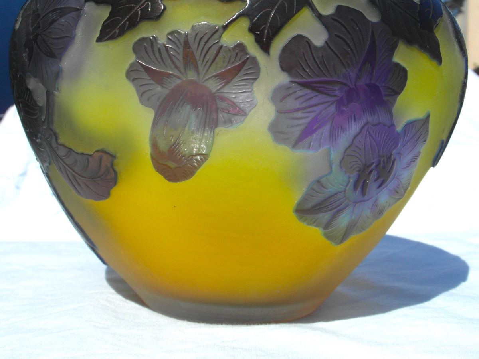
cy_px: 180
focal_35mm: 53
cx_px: 240
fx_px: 733
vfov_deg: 27.5
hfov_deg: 36.2
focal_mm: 8.7
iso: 80
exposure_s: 1/500
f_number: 6
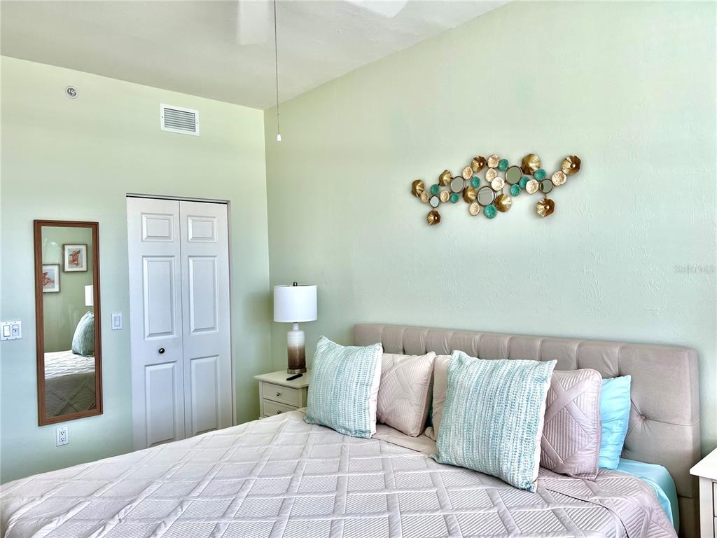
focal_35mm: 26
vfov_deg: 53.1
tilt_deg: +1.1
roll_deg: +1.7
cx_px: 358
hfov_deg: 67.3
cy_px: 269
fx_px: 539
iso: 32
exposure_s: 1/135
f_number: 1.5
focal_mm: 5.7
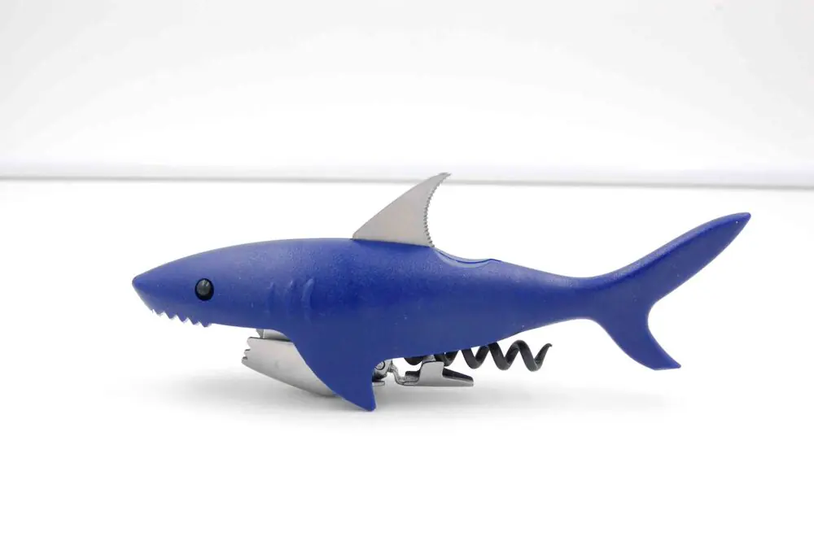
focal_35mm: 57
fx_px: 1288
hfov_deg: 35.1
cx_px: 407
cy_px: 270
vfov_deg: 23.7
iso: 800
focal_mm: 38
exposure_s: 1/125
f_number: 11
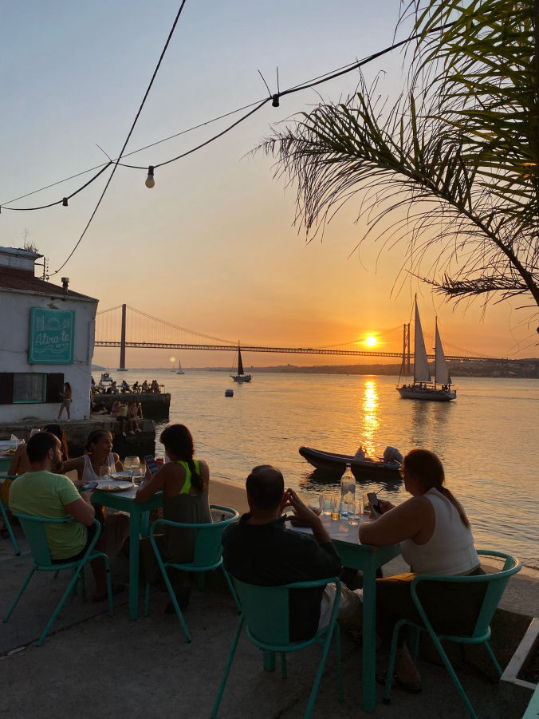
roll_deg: -2.3
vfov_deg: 67.3
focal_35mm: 26
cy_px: 360
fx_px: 540
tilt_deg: +2.7
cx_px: 270
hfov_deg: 53.1
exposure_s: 1/1927
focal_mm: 4.25
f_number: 1.8
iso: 32
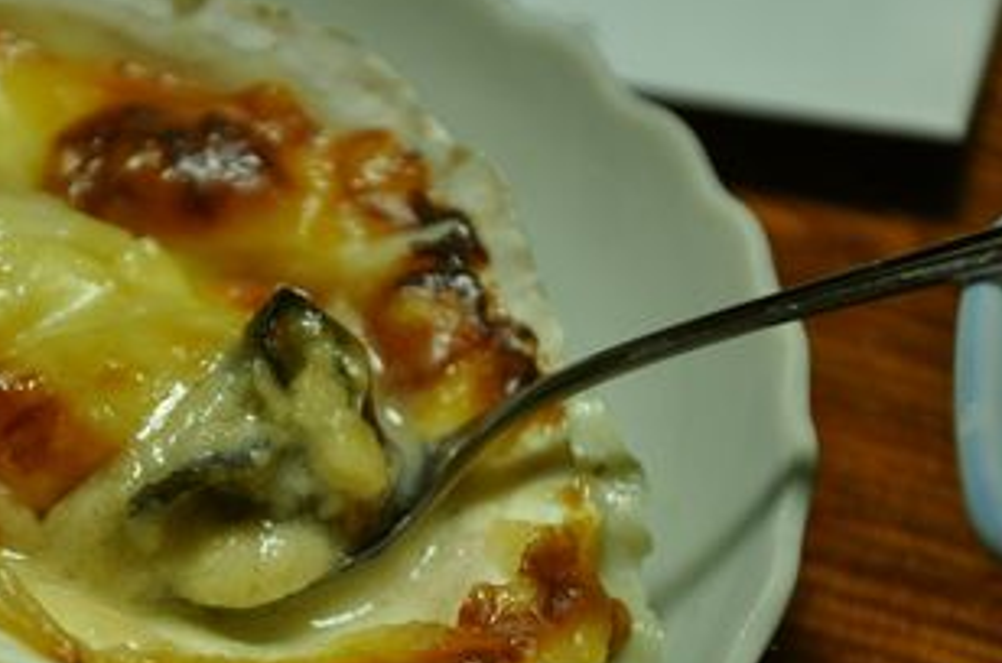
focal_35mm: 246
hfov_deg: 8.4
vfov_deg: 5.6
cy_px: 440
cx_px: 277
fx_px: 6827
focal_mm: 105
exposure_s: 1/25
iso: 800
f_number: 5.6
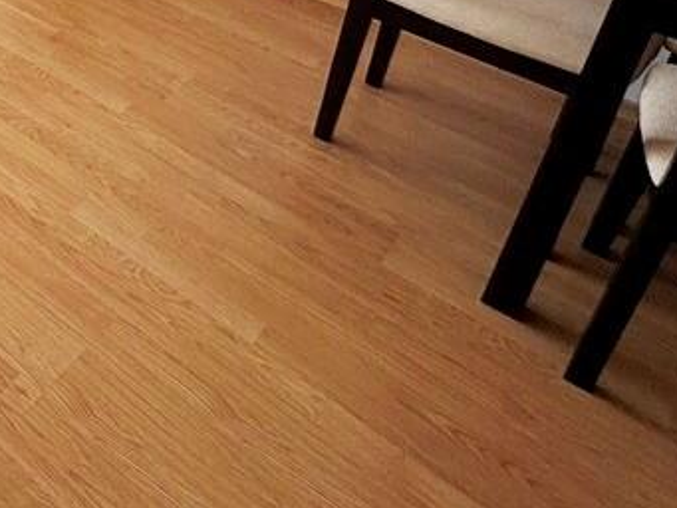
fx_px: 822
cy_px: -187
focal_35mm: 42
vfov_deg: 27.4
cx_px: -296
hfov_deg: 30.0
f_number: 2.2
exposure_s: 1/174
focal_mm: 2.22
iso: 40
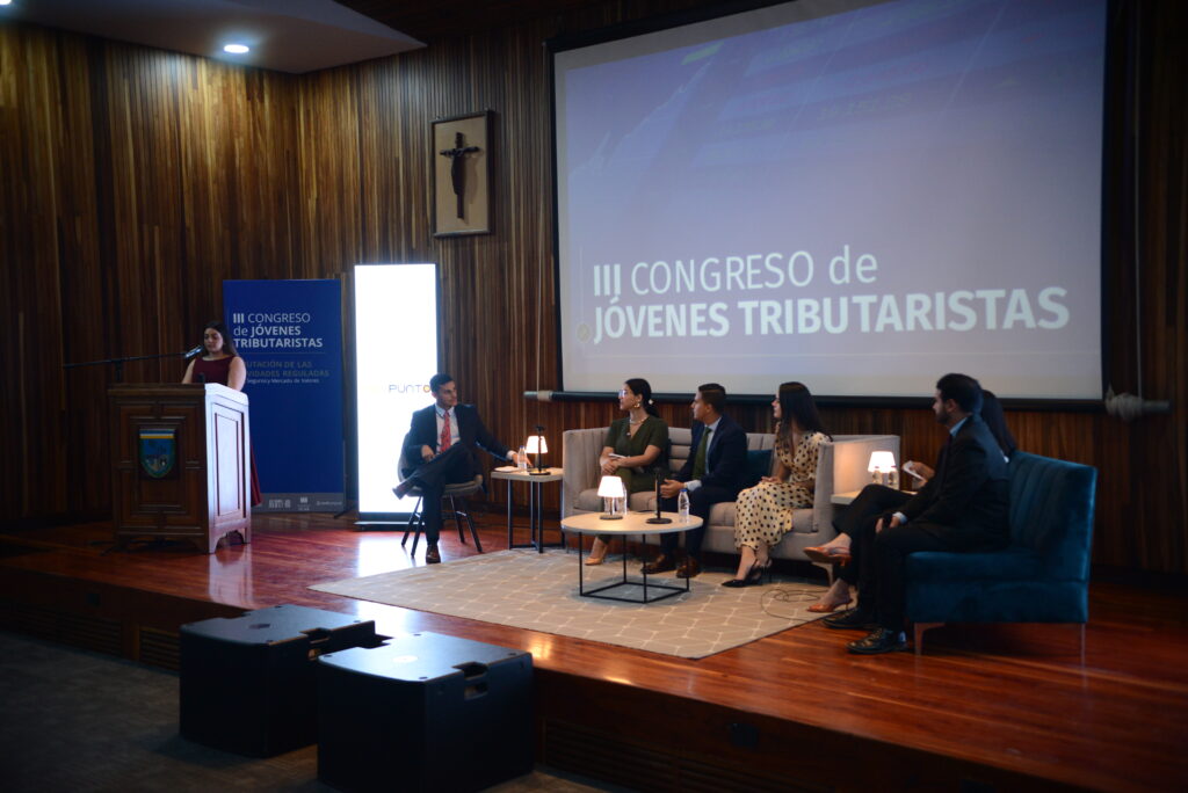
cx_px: 594
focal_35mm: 40
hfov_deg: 48.4
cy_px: 396
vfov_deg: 33.4
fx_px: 1321
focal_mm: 40
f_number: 2.8
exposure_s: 1/125
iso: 2000
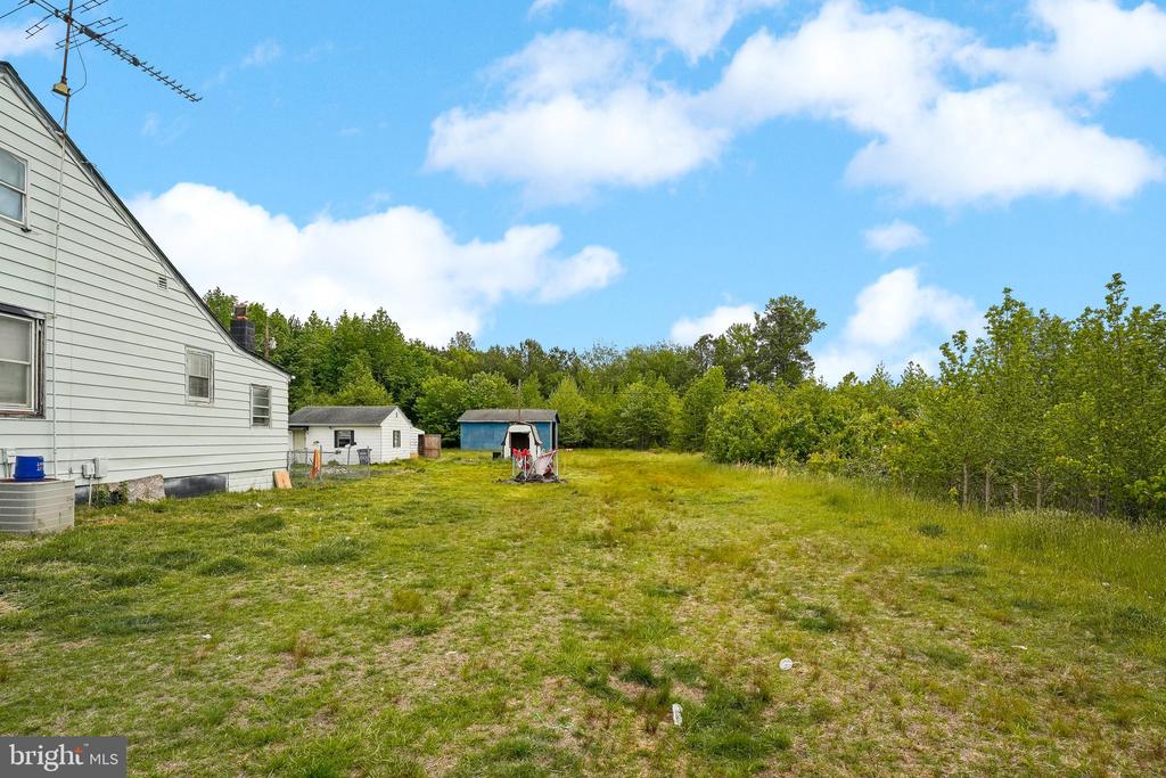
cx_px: 583
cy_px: 389
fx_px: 560
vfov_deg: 69.5
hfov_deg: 92.3
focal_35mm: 17
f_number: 7.1
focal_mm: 17.3
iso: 320
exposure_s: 1/2500
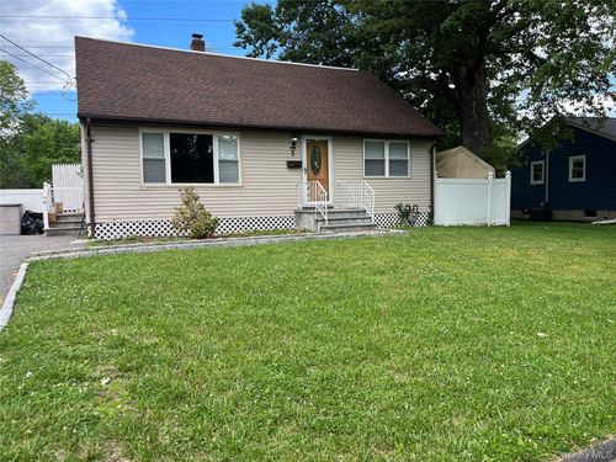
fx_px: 463
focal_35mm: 26
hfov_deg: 67.3
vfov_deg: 53.1
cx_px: 308
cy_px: 231
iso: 50
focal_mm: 5.1
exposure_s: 1/1028
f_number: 1.6
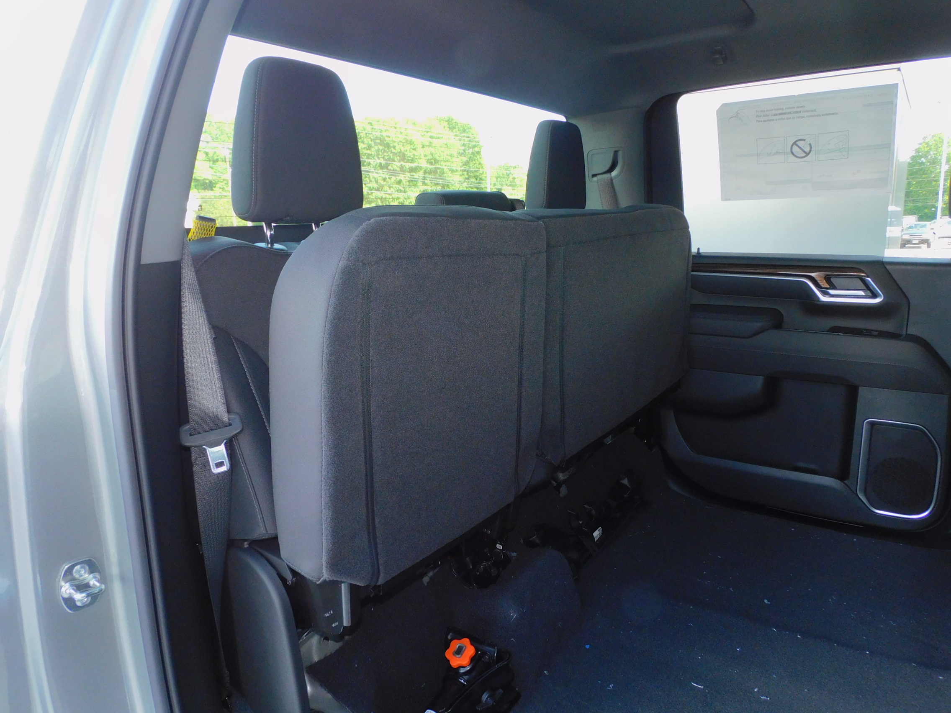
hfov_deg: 71.6
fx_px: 659
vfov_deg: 56.8
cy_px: 356
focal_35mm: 24
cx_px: 476
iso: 200
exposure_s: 1/30
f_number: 3.3
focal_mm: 4.3
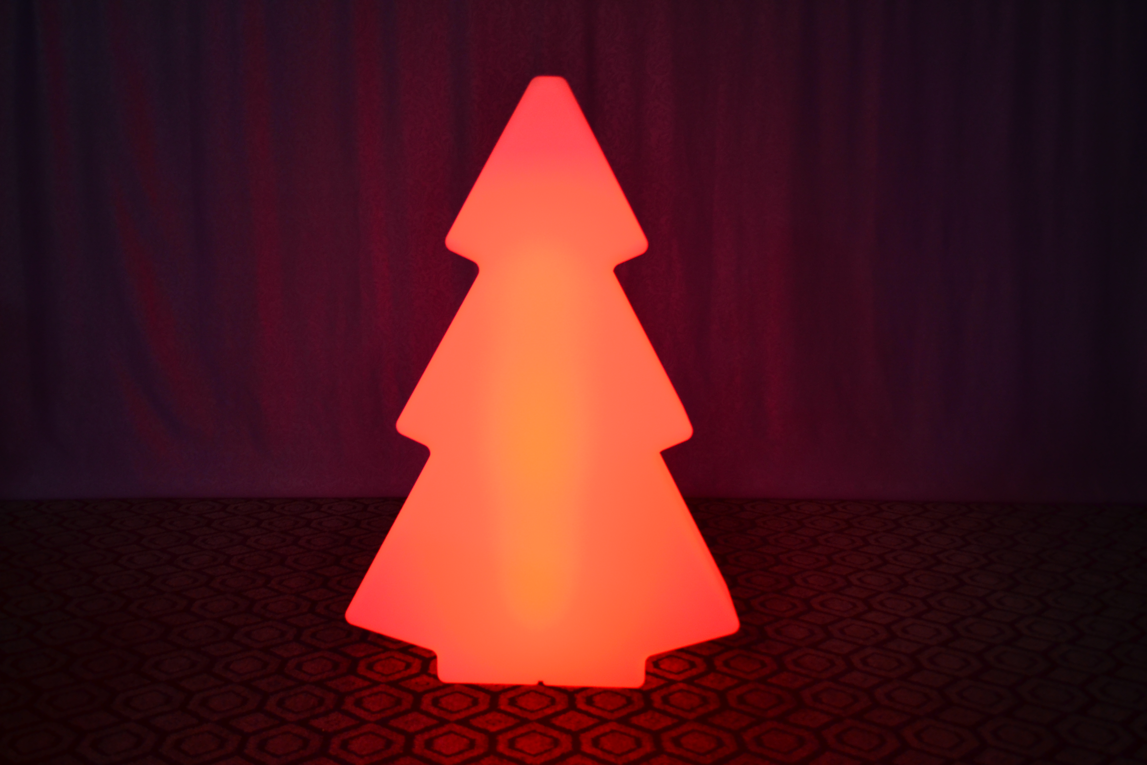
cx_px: 574
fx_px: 1051
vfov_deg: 40.0
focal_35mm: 33
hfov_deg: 57.2
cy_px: 382
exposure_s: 1/8
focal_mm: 22
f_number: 4
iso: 800
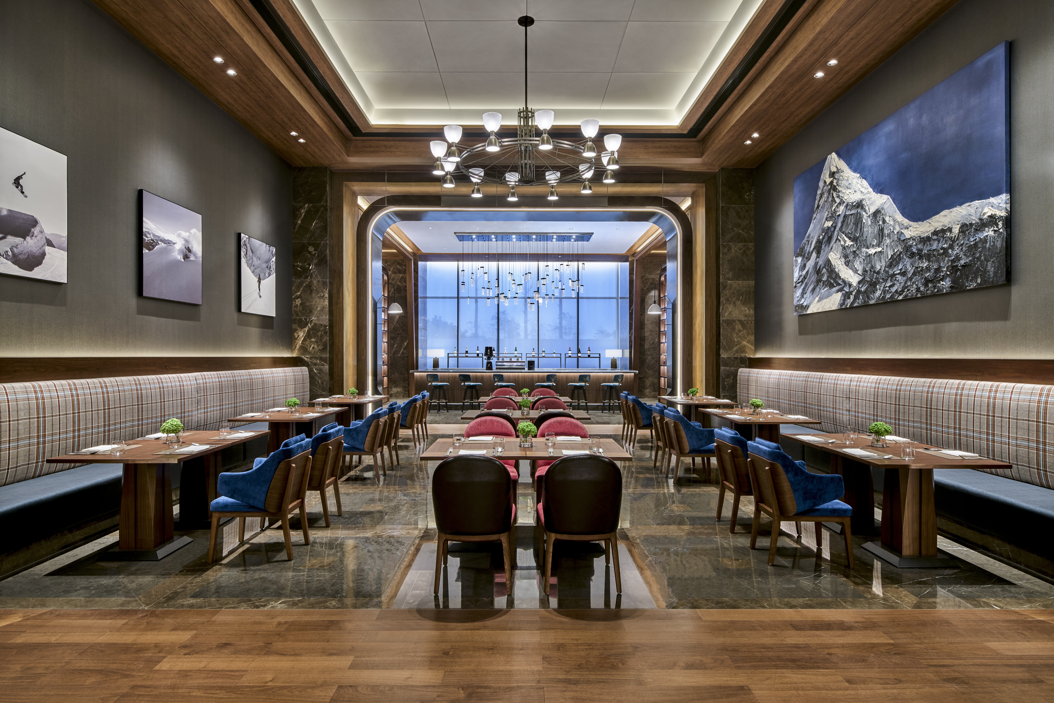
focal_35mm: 19
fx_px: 556
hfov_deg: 86.9
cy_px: 352
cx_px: 527
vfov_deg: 64.6
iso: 64
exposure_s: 4
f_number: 11
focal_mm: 19
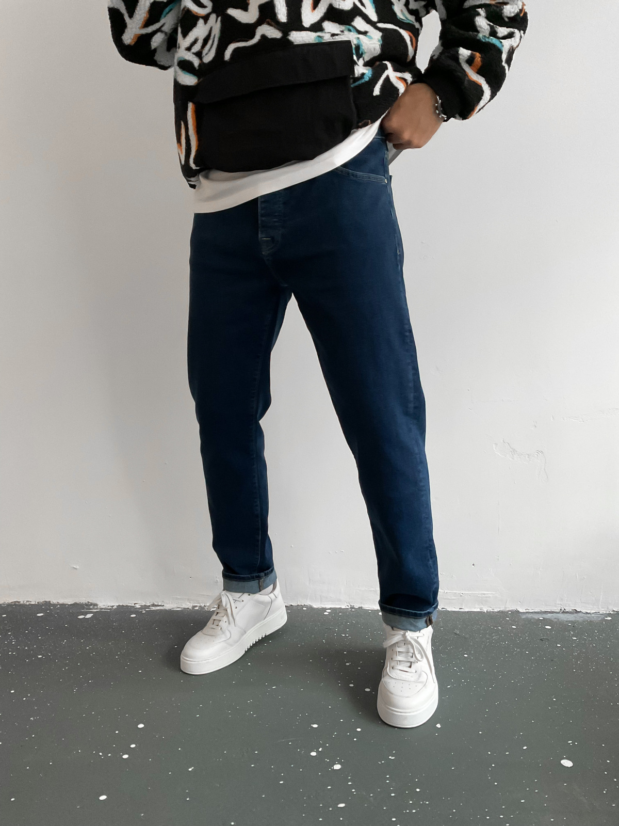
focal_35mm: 29
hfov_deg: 48.2
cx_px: 310
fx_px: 691
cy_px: 413
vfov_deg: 61.7
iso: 320
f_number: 1.8
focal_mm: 3
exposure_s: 1/45
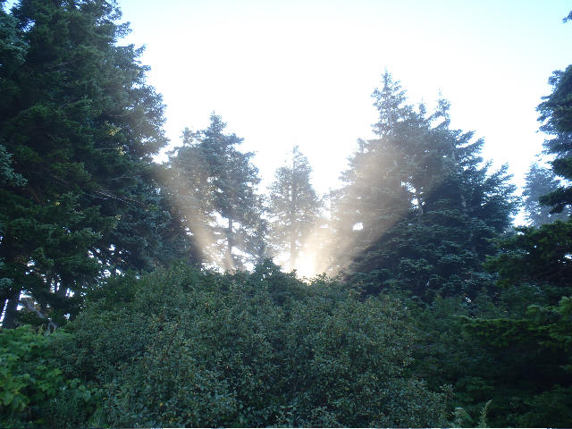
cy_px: 214
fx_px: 463
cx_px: 286
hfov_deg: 63.4
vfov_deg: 49.7
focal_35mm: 28
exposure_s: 1/50
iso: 80
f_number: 3.9
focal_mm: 5
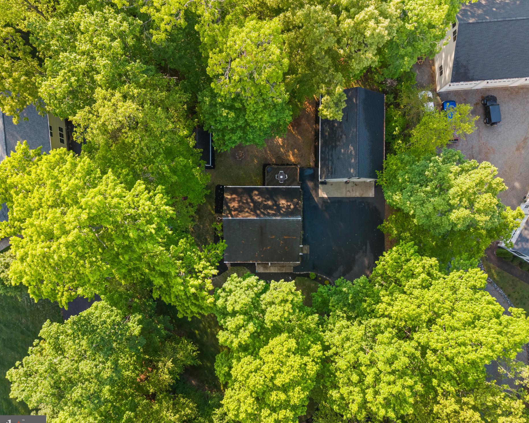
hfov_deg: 66.0
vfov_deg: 54.9
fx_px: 407
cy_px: 219
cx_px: 268
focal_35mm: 26
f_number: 1.8
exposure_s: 1/250
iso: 100
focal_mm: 8.67
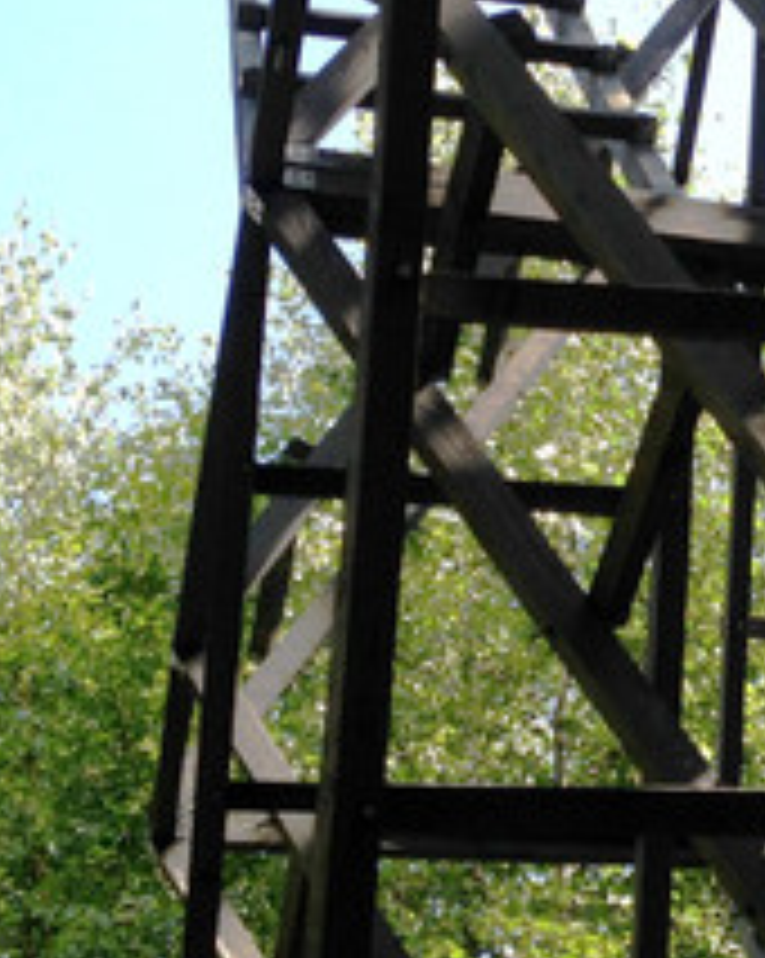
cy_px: 387
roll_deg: +10.0
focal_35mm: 97
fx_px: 2749
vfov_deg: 19.8
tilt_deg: +36.9
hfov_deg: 15.4
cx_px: 850
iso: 50
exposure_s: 1/547
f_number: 2.4
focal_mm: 4.12
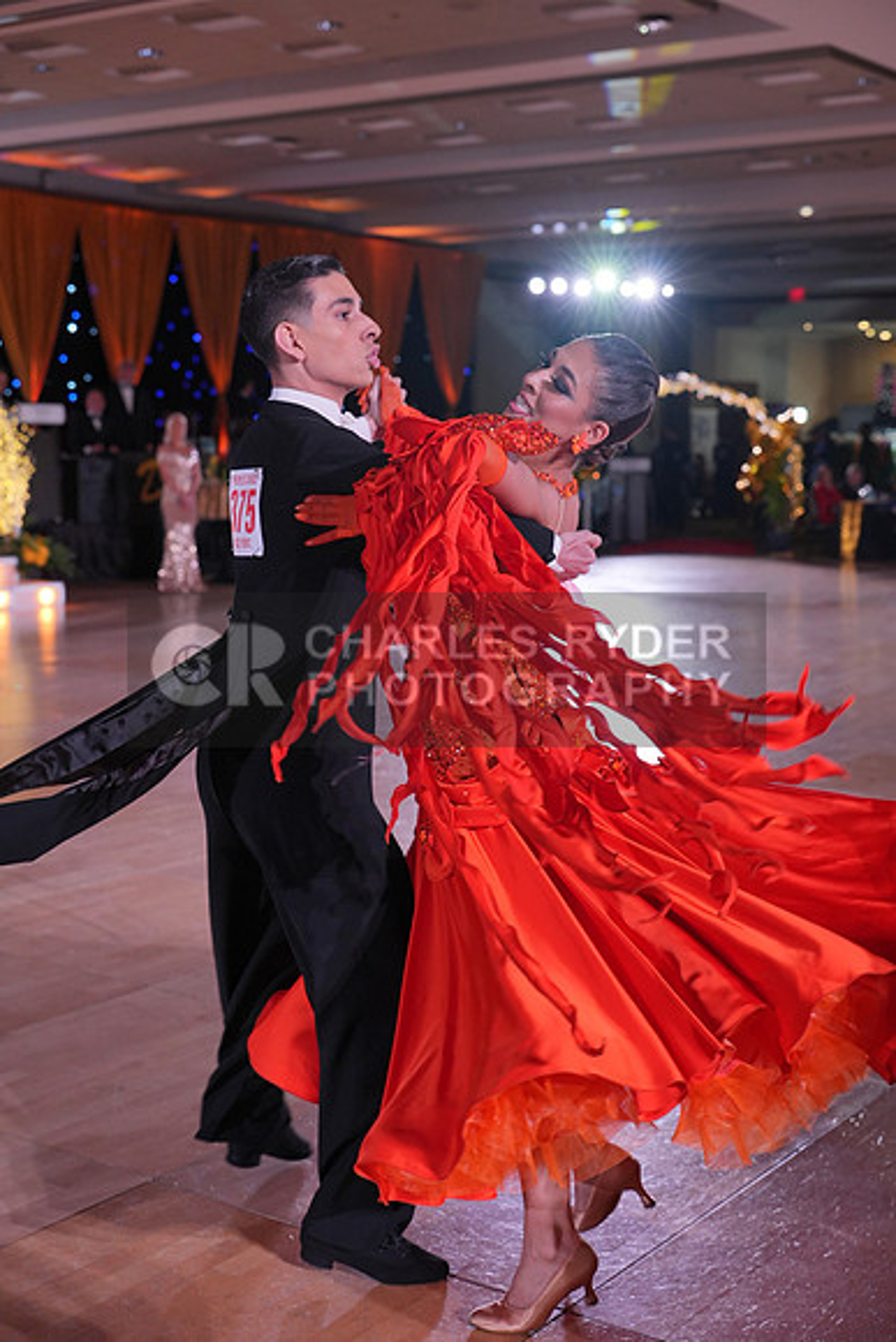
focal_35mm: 50
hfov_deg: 27.0
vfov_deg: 39.6
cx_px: 448
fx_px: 1865
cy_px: 671
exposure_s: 1/400
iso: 1250
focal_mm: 50
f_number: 4
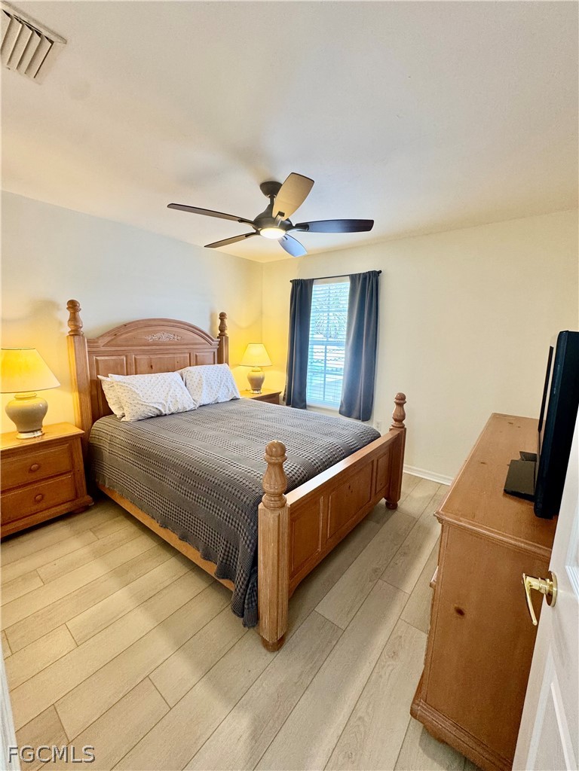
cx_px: 290
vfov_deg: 102.1
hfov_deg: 85.7
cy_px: 386
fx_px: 312
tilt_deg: -10.4
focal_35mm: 14
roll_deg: -0.8
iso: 160
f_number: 2.2
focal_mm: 2.22
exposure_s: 1/60
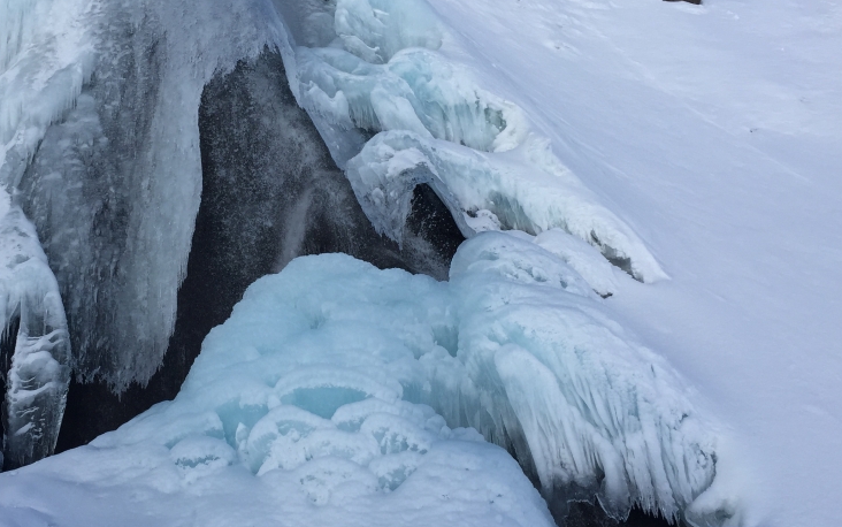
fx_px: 987
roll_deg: +3.1
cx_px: 309
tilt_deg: +21.8
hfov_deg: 45.8
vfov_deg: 29.9
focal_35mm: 43
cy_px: 231
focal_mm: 4.15
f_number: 2.2
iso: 32
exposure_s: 1/2825
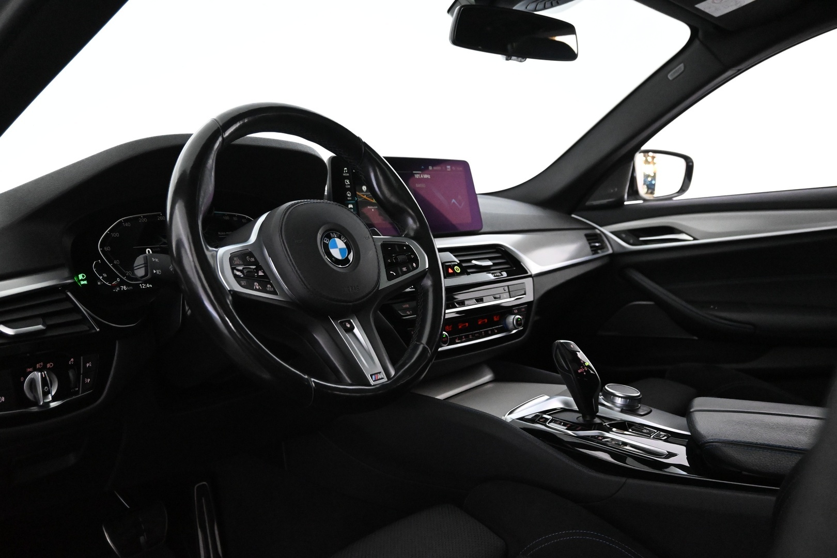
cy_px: 279
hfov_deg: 63.2
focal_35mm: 29
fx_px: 680
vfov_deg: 44.6
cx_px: 418
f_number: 4
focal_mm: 19.5
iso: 6400
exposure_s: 1/60
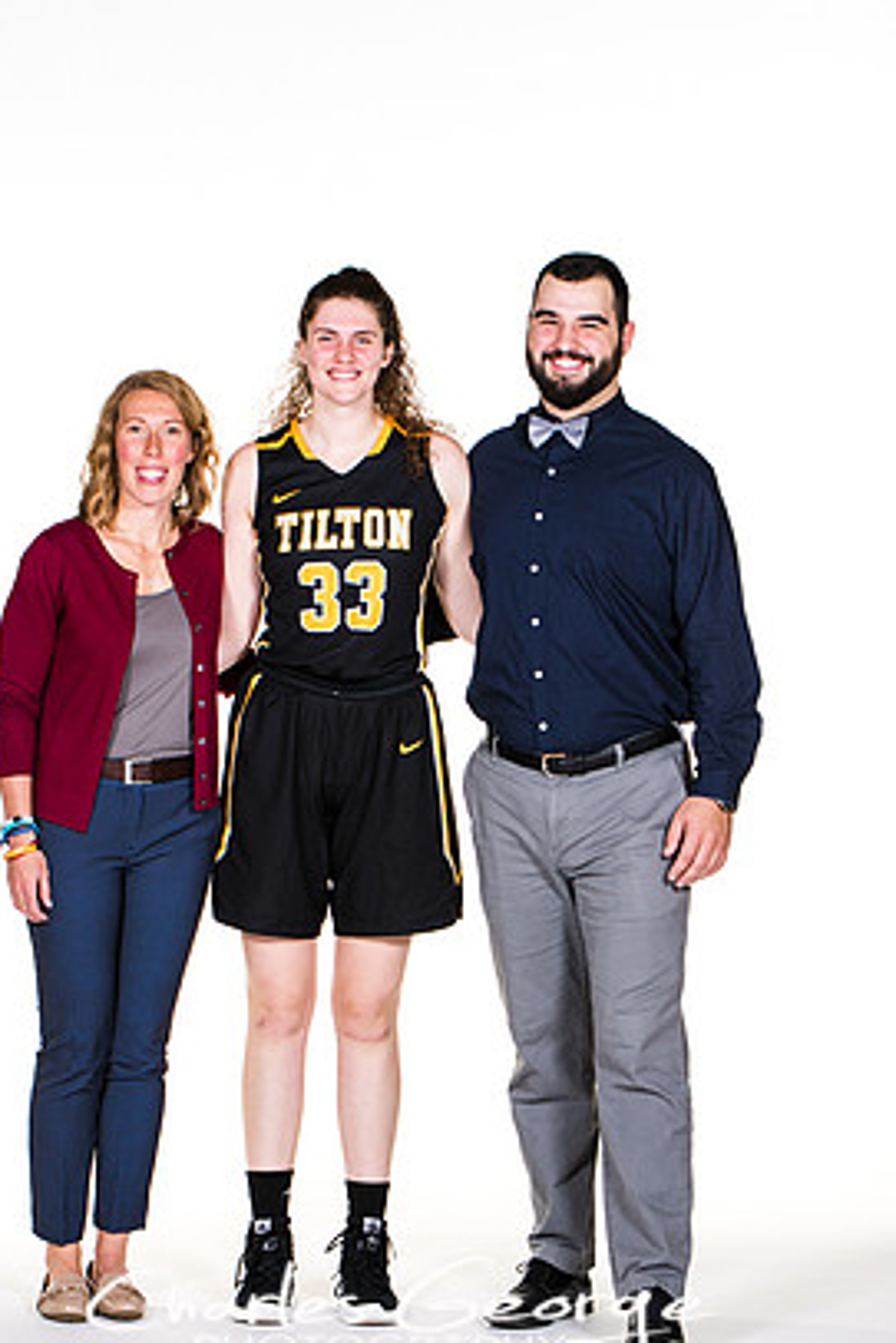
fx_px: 4961
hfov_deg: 10.3
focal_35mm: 133
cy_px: 711
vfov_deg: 15.4
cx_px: 403
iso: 200
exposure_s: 1/160
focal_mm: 80
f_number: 6.3
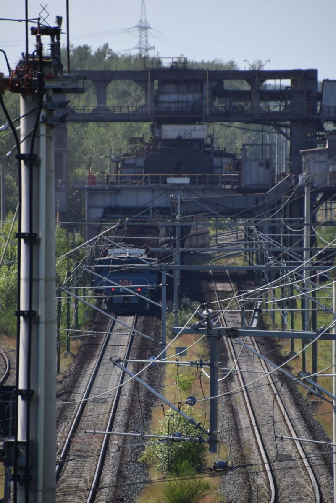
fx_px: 5670
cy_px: 252
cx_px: 168
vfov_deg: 5.1
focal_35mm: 405
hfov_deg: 3.4
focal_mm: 270
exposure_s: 1/640
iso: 200
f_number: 6.3
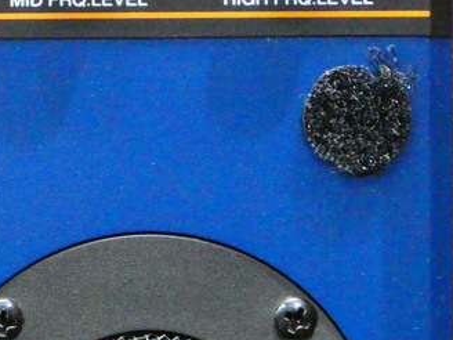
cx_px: -185
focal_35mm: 287
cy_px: -101
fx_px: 3756
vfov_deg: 5.2
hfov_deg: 6.8
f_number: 6.3
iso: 1600
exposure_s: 1/13
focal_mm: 17.5
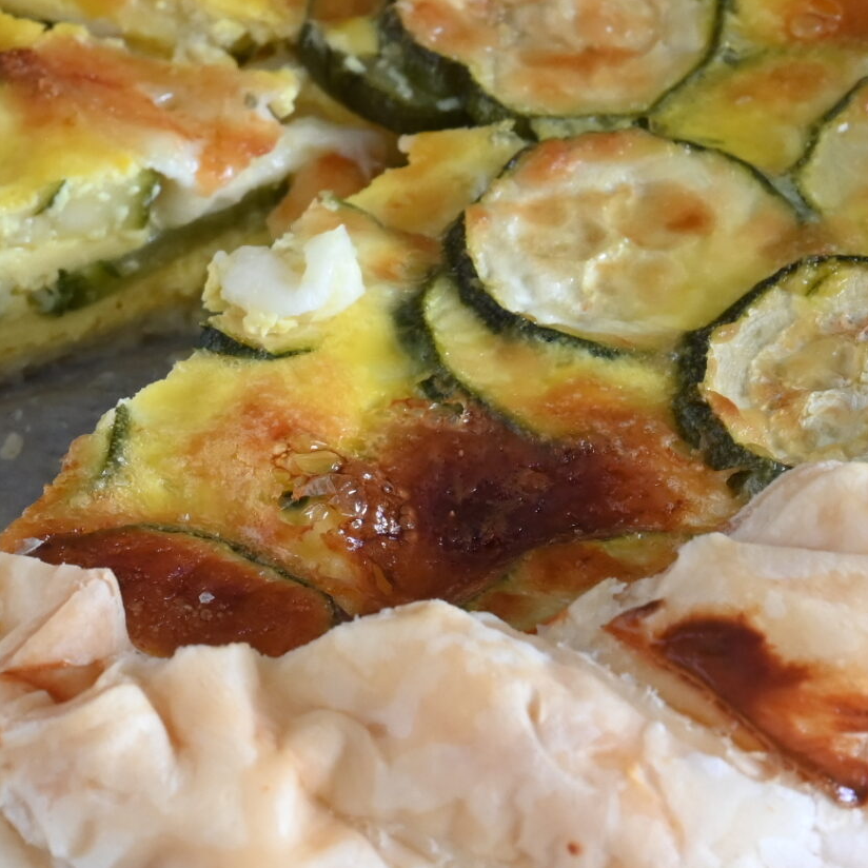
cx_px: 369
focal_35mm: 182
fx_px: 5163
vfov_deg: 9.6
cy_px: 280
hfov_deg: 9.6
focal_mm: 46
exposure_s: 1/4
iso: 800
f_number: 9
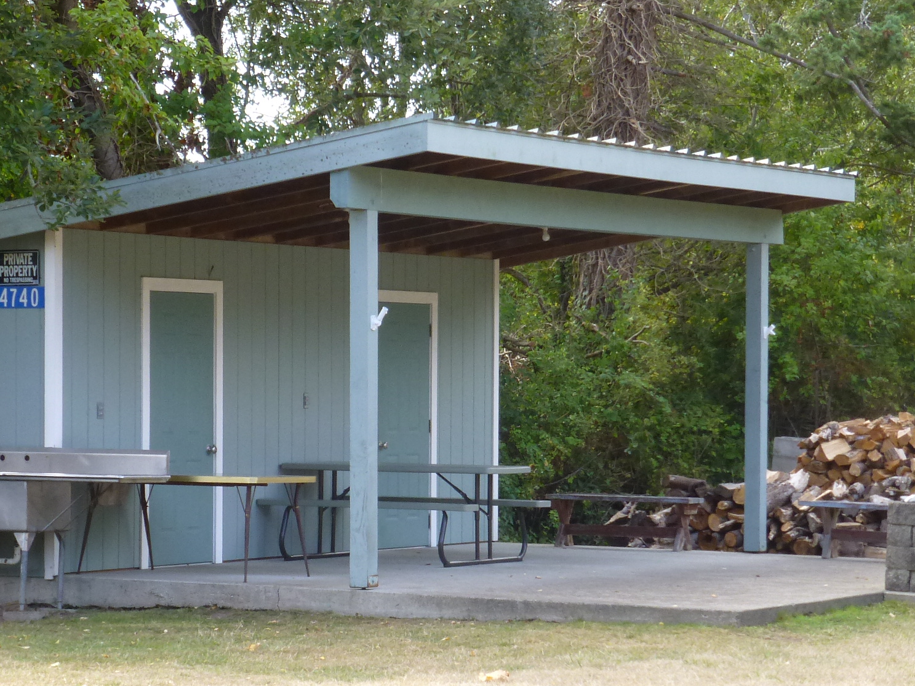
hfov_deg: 14.5
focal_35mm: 136
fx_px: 3595
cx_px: 369
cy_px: 412
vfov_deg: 10.9
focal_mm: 14.2
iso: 200
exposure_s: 1/125
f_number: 5.1
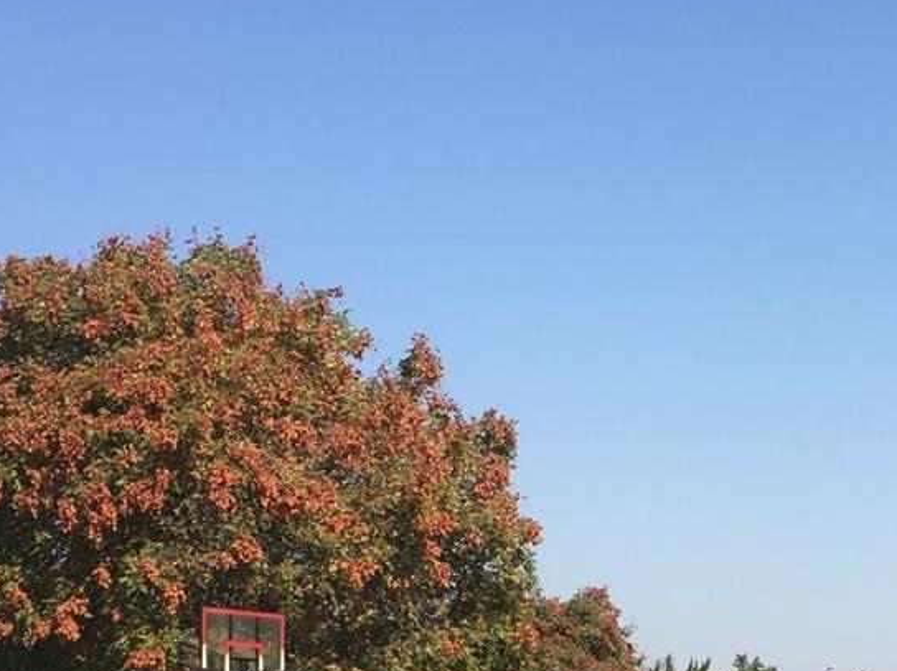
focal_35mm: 80
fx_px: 2071
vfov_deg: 17.9
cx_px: 648
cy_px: 697
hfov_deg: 24.2
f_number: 2.2
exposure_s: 1/1479
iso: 25
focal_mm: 4.15
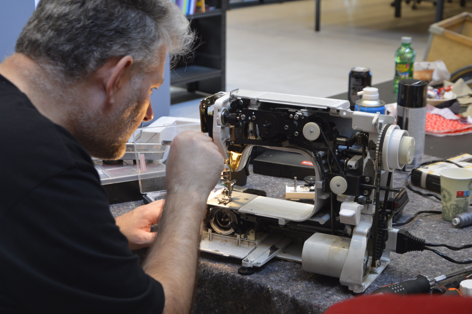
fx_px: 878
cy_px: 160
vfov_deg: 20.3
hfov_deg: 30.1
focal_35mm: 67
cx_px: 237
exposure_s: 1/15
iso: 400
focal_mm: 40
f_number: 4.5
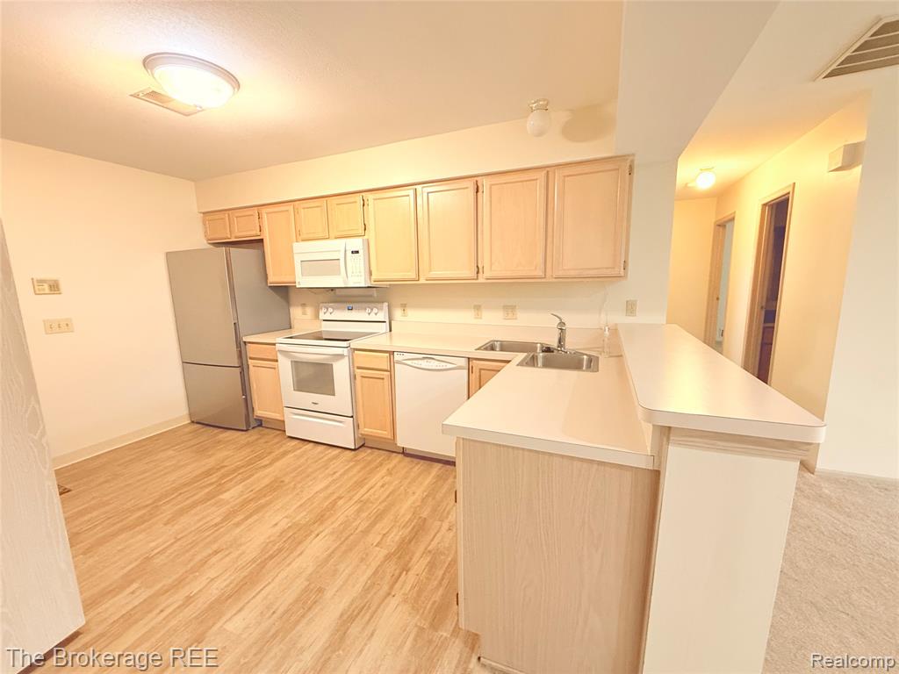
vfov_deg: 85.7
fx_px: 364
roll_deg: +1.5
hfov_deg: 102.1
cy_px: 337
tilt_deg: -7.5
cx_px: 450
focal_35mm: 14
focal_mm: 2.22
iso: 400
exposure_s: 1/60
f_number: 2.2
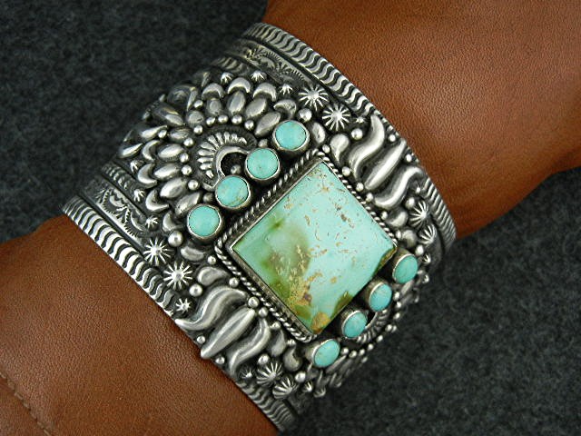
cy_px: 218
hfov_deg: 32.7
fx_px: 990
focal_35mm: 59
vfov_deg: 24.8
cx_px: 290
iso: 400
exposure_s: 1/15.8
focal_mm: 10.6
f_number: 4
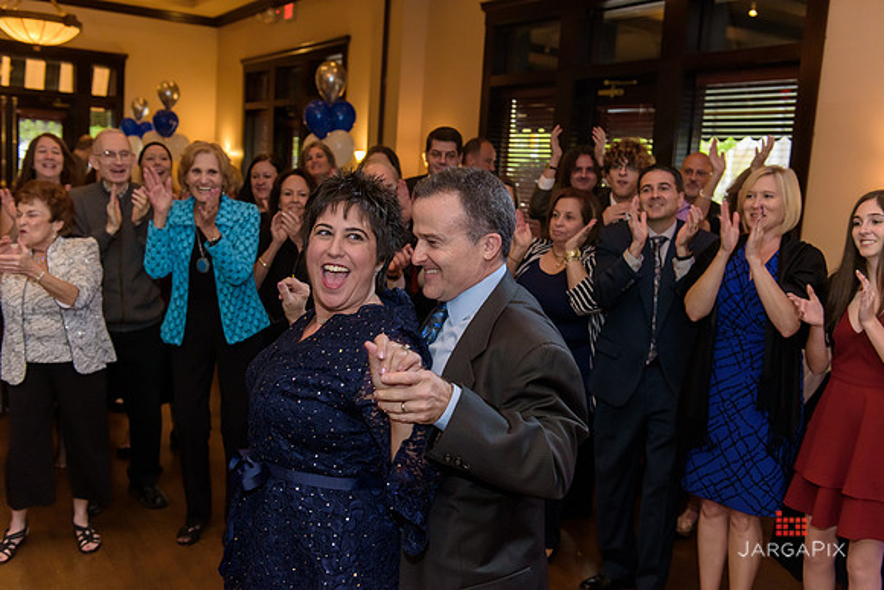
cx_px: 442
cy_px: 295
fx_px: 860
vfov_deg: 37.9
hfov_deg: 54.4
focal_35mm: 35
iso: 1600
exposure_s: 1/125
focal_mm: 35
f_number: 3.2
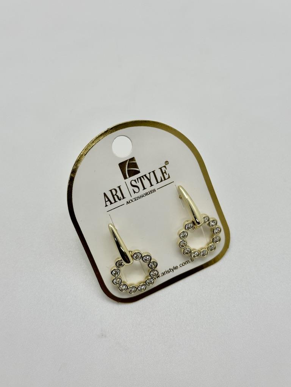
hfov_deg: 30.3
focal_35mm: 48
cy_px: 194
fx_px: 538
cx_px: 146
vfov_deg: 39.7
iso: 50
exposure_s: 1/249
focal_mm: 6.86
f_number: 1.78
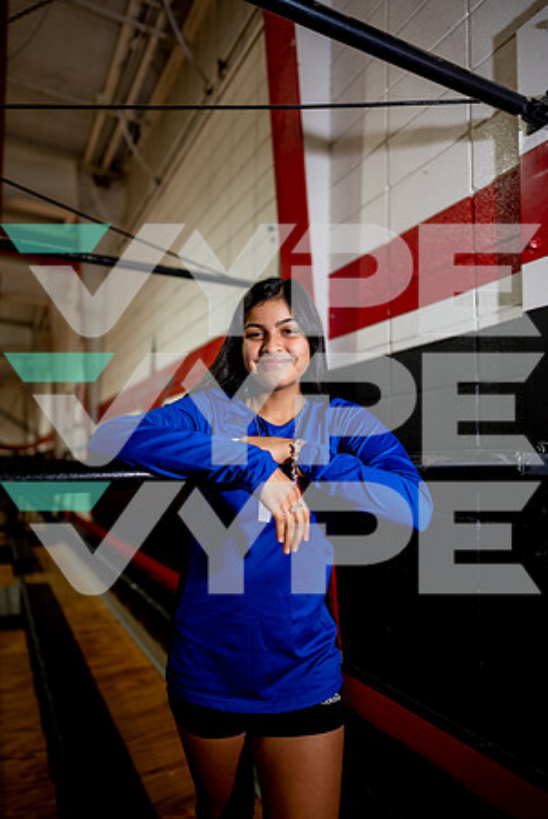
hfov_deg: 53.2
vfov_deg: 73.7
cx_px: 274
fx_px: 547
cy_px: 410
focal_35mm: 24
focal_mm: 24
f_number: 1.4
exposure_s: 1/800
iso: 200
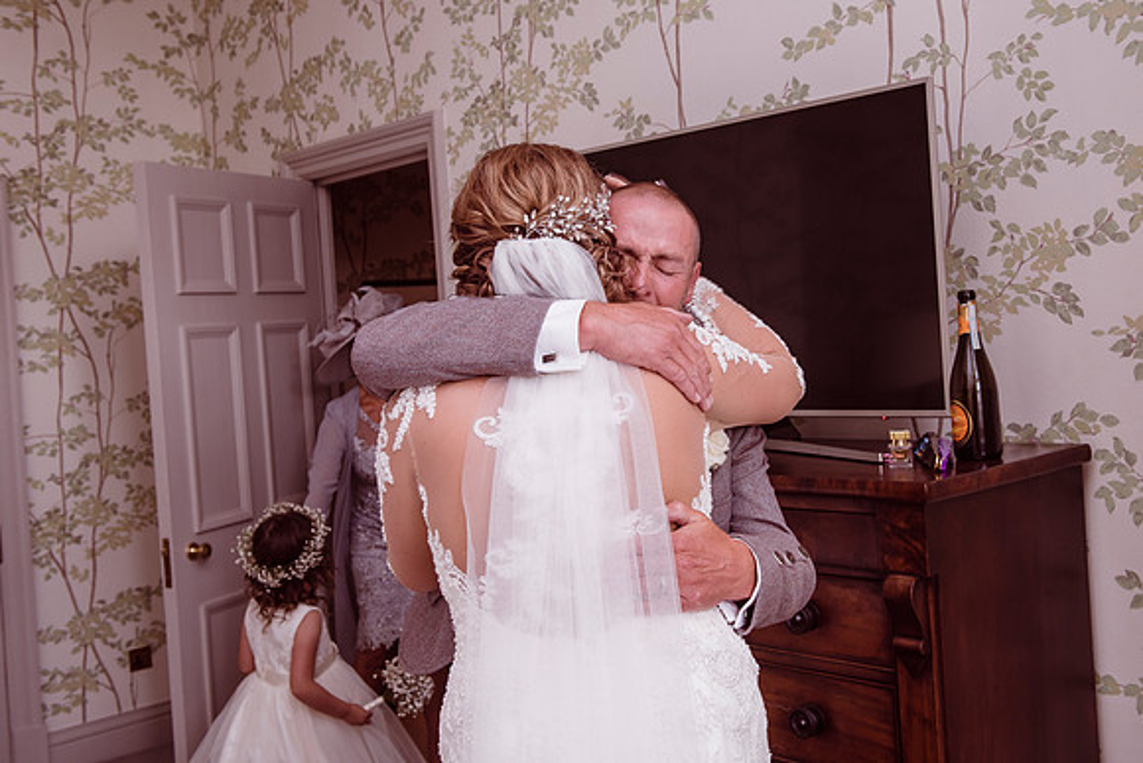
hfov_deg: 48.0
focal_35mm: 40
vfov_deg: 33.2
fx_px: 1279
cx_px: 658
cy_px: 324
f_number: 5.6
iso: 320
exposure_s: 1/60
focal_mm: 35
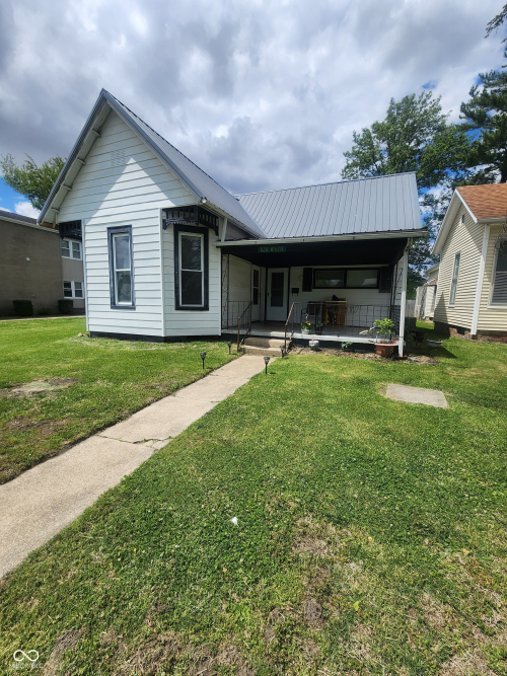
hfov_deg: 89.9
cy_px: 338
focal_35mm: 13
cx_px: 254
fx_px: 254
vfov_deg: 106.2
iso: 50
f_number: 2.2
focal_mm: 2.2
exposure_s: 1/3059
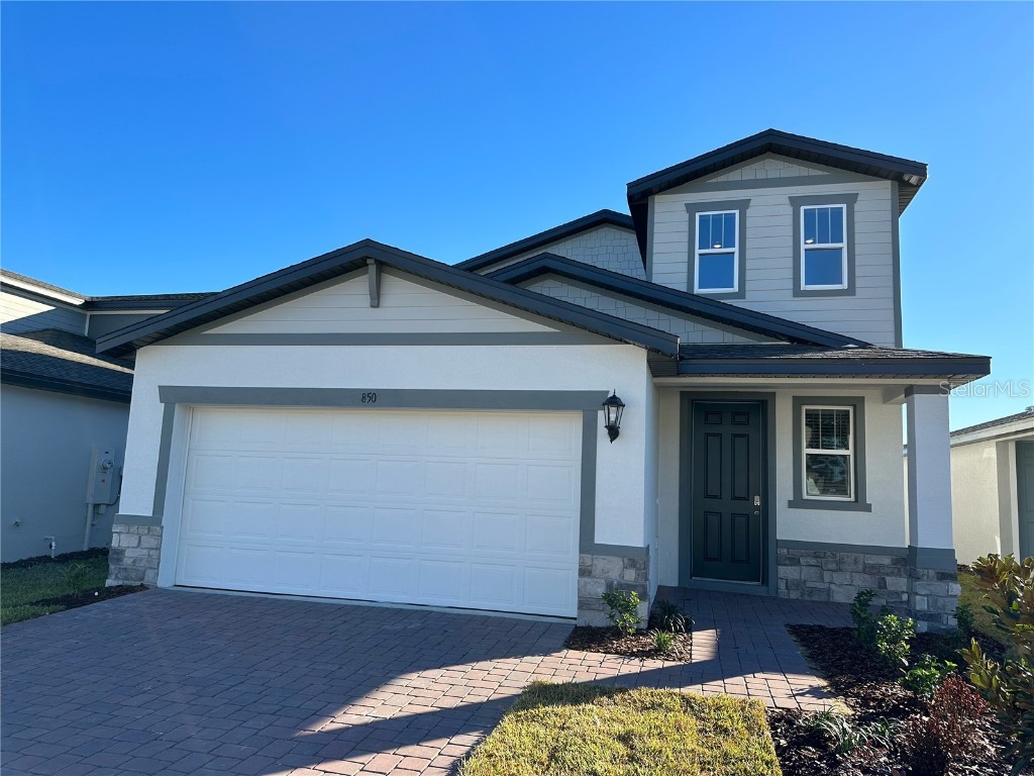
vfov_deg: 56.8
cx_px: 517
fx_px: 717
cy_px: 388
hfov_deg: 71.6
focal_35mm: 24
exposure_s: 1/2353
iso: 80
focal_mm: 6.86
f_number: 1.78
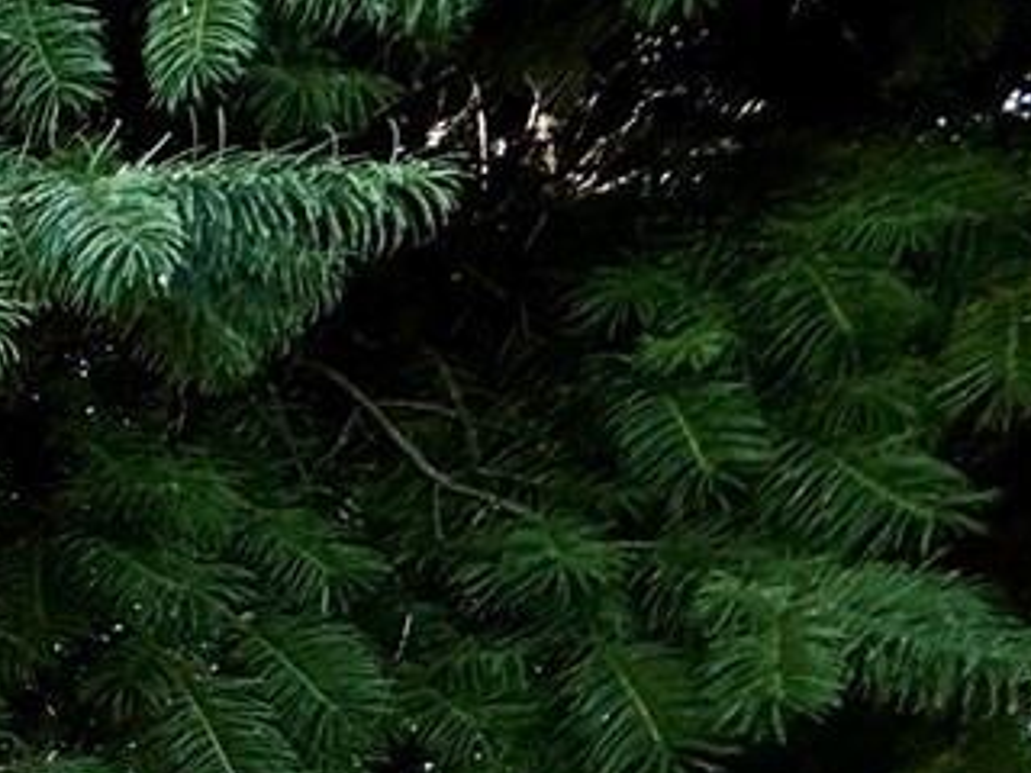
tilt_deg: -0.4
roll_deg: +2.7
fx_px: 2085
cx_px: -1405
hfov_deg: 15.5
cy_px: 1565
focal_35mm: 70
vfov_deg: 16.1
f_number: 2.2
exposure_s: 1/212
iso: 50
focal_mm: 2.22
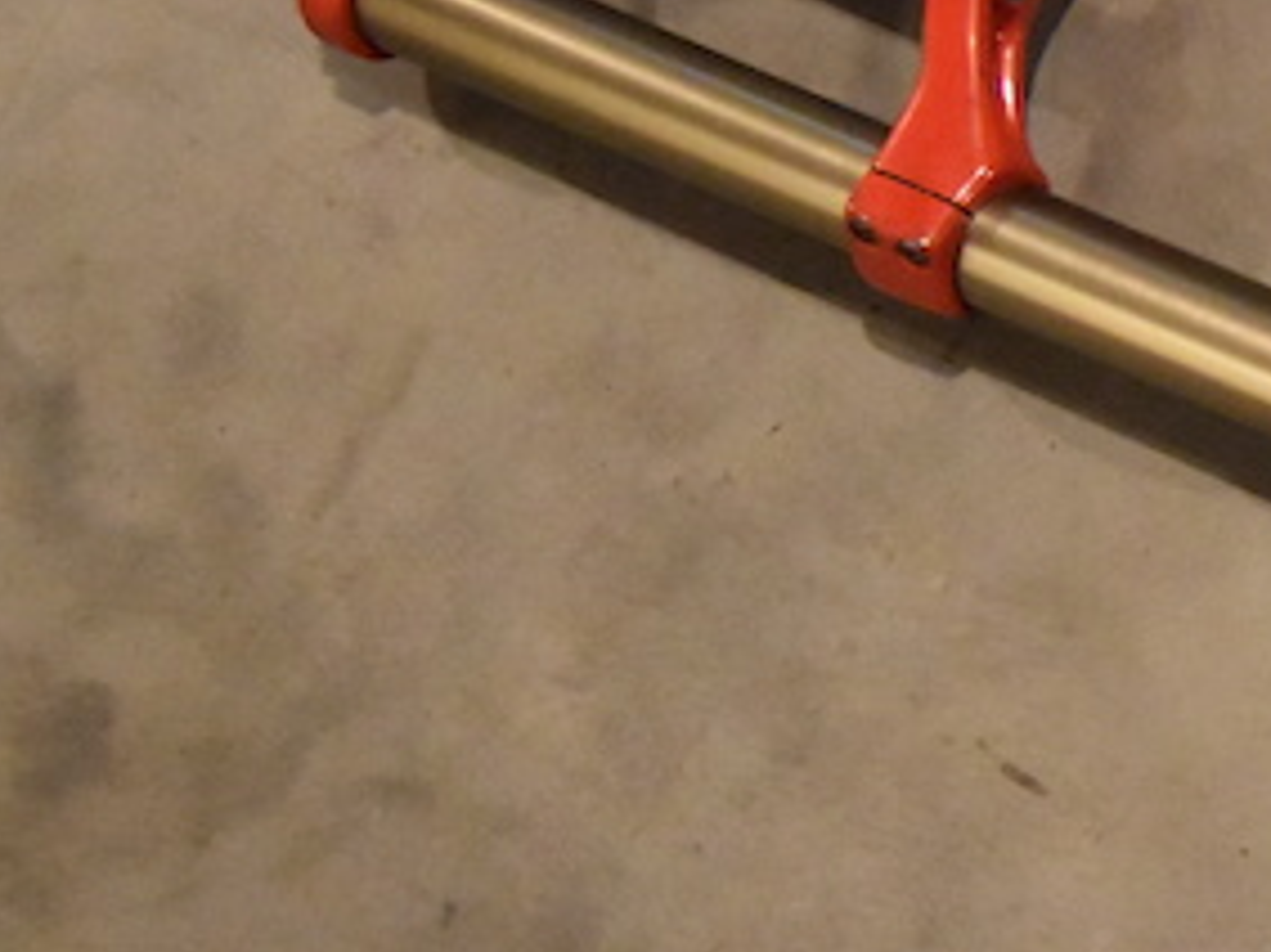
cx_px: 1689
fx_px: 2546
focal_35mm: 69
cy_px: 294
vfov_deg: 21.1
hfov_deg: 24.2
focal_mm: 17
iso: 7200
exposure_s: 1/60
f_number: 4
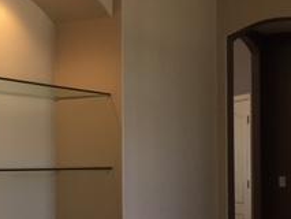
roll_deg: +0.4
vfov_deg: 16.9
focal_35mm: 87
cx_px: 7
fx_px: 732
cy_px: 160
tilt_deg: +1.4
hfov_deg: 21.8
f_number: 2.2
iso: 80
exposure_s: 1/30
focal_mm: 4.15
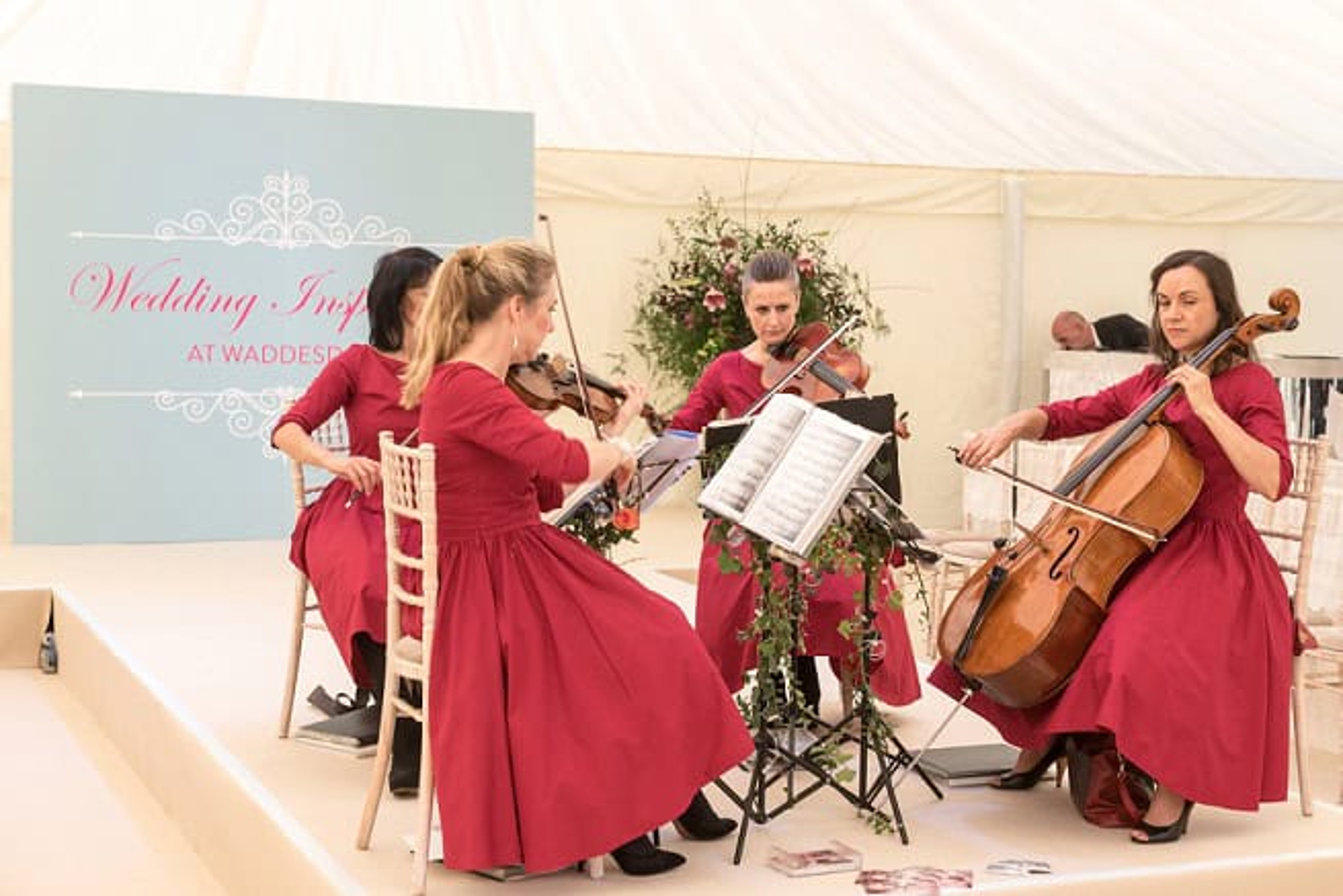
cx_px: 672
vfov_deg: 22.6
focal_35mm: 60
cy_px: 448
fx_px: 2239
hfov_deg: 33.4
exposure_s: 1/100
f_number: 9
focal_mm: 60
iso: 400
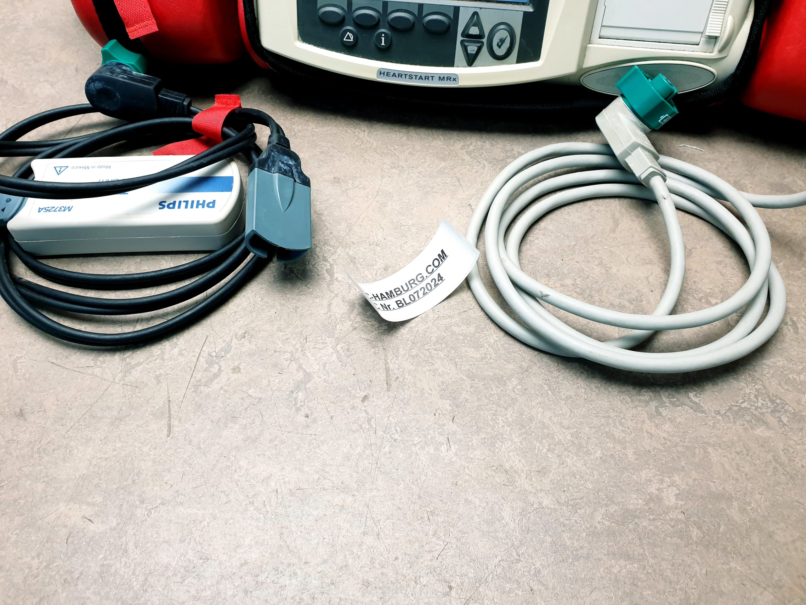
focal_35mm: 26
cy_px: 302
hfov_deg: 67.3
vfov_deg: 53.1
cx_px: 403
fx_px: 605
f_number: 2.4
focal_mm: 4.3
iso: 80
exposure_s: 1/100
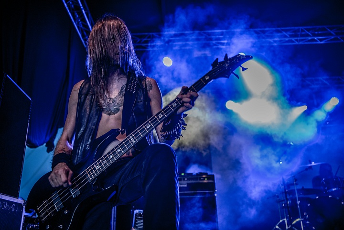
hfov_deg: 55.8
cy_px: 115
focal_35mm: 34
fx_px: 325
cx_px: 172
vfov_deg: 38.9
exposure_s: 1/125
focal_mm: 34
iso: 1250
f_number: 2.8
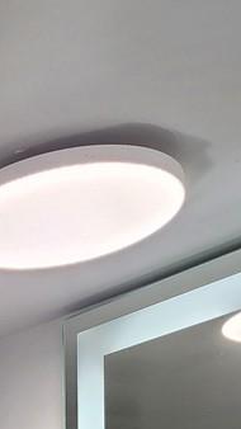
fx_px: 762
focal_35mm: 67
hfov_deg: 15.3
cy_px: 701
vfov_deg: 23.0
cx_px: -204
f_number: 2.2
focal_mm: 2.2
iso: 64
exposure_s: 1/50
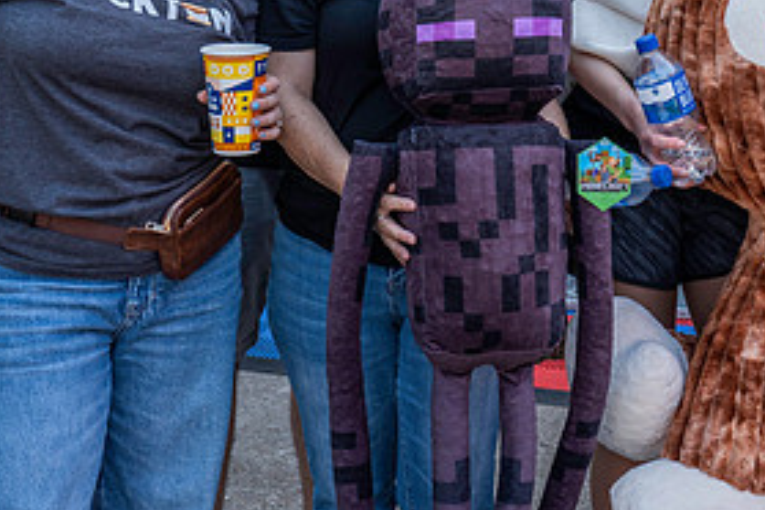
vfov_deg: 15.8
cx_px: 564
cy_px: 19
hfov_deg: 23.7
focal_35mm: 85
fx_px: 1806
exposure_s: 1/200
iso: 400
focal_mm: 39
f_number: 5.6
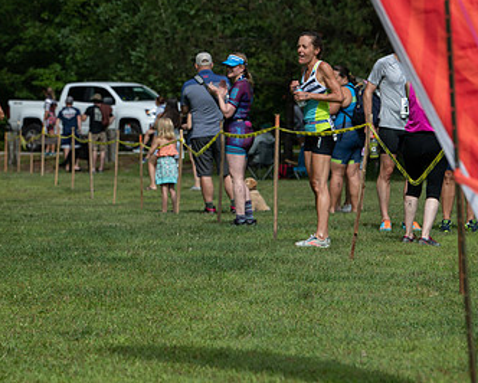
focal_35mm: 246
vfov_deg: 6.3
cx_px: 66
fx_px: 3482
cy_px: 132
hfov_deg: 7.8
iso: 200
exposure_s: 1/1000
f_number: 6.3
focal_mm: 150
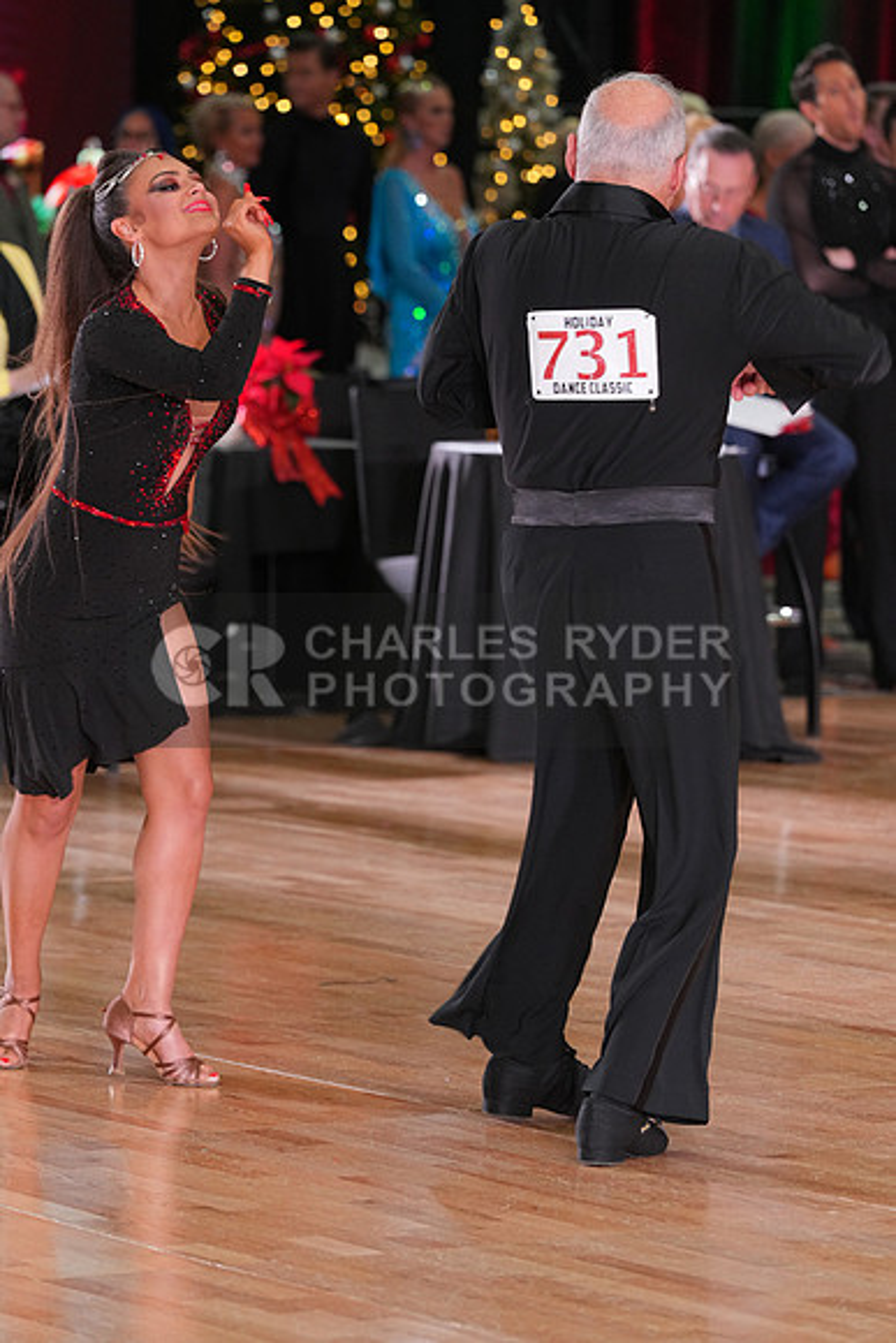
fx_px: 7089
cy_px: 672
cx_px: 448
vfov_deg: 10.8
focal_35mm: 190
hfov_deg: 7.2
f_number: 5
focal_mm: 190
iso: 2500
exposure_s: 1/200
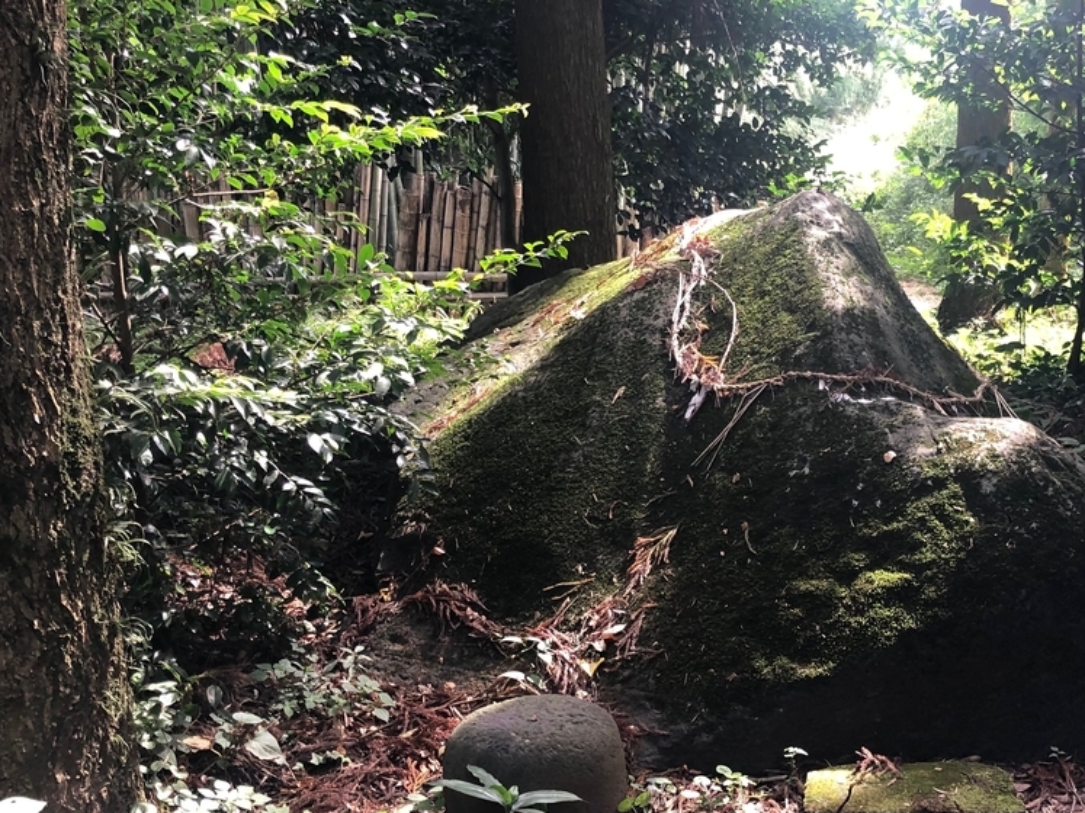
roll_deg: +3.4
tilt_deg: -11.6
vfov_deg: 32.1
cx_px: 736
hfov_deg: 41.5
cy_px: 453
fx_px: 1410
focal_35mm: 45
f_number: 1.8
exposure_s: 1/40
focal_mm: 3.99
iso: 25
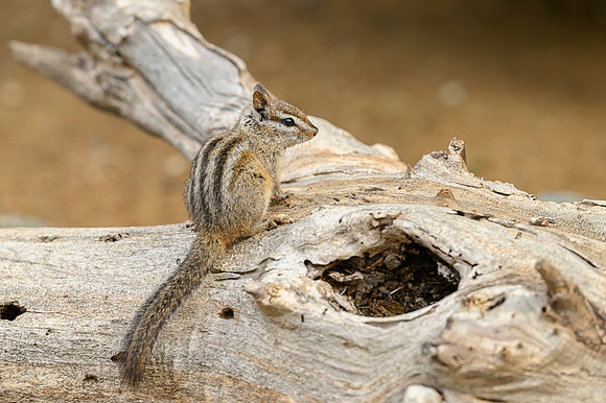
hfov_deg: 4.0
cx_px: 257
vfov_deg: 2.7
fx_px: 8612
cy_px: 182
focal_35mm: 512
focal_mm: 400
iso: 640
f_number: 4
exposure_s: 1/1000
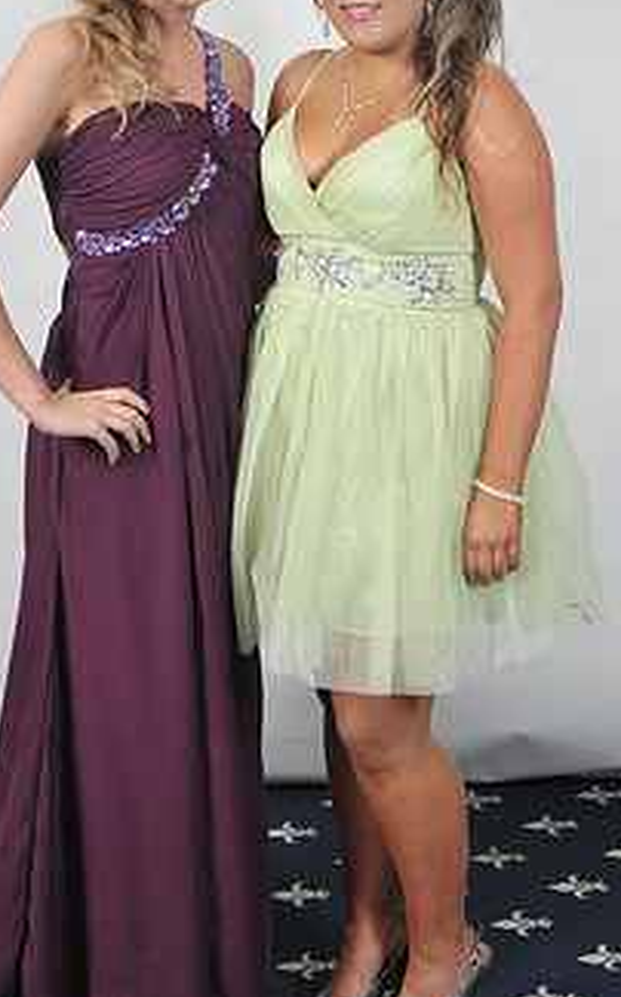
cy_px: 409
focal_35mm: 73
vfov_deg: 28.2
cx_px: 286
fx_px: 1980
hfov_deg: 17.8
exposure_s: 1/160
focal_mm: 40
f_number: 7.1
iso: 1000
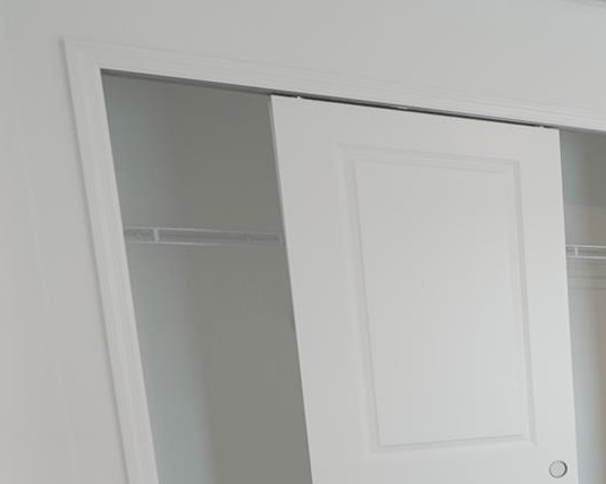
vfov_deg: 31.8
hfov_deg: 28.9
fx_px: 807
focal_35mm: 45
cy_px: 439
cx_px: 875
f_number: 2.2
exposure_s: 1/40
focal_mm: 11
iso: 100
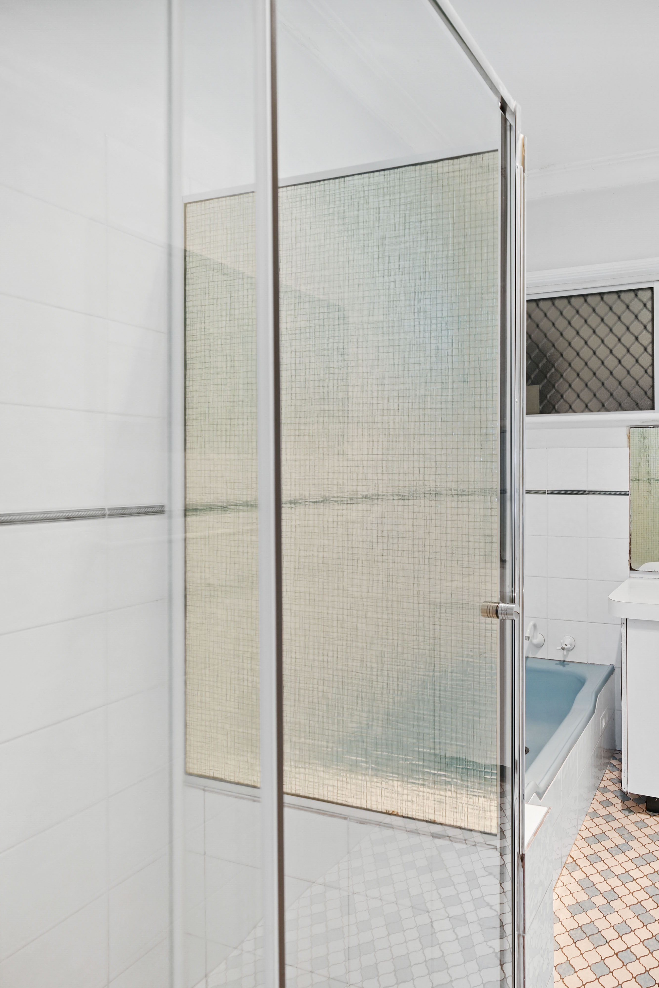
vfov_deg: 81.2
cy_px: 494
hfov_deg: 54.4
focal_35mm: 21
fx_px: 577
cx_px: 549
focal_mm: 14
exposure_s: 1/15
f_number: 4
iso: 100
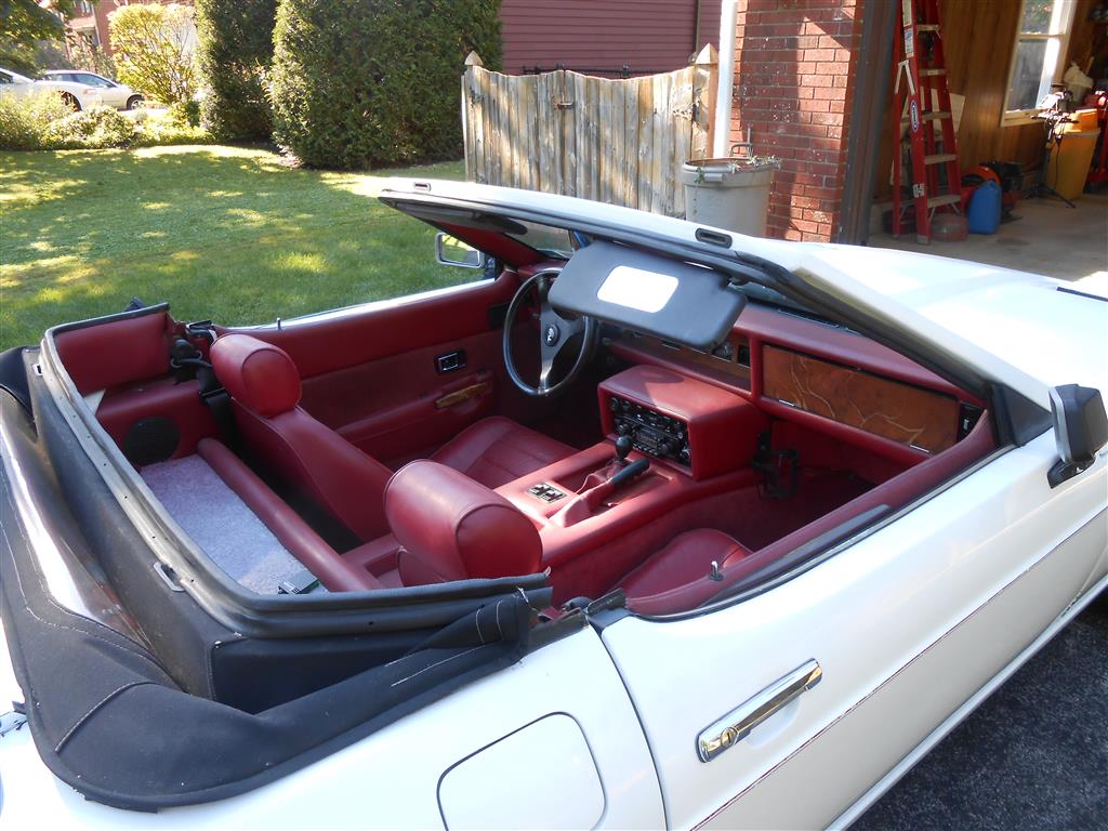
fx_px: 832
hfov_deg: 67.3
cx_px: 554
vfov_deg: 53.1
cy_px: 416
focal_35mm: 26
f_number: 3.5
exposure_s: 1/50
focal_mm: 4.6
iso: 80
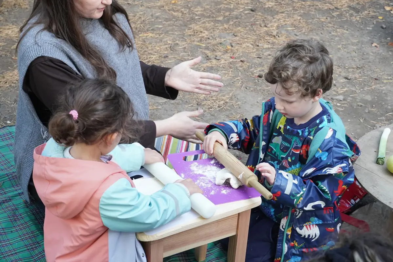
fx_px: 818
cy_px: 131
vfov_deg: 18.2
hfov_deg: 27.0
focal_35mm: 75
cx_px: 196
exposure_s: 1/160
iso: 2000
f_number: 6.3
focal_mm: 50
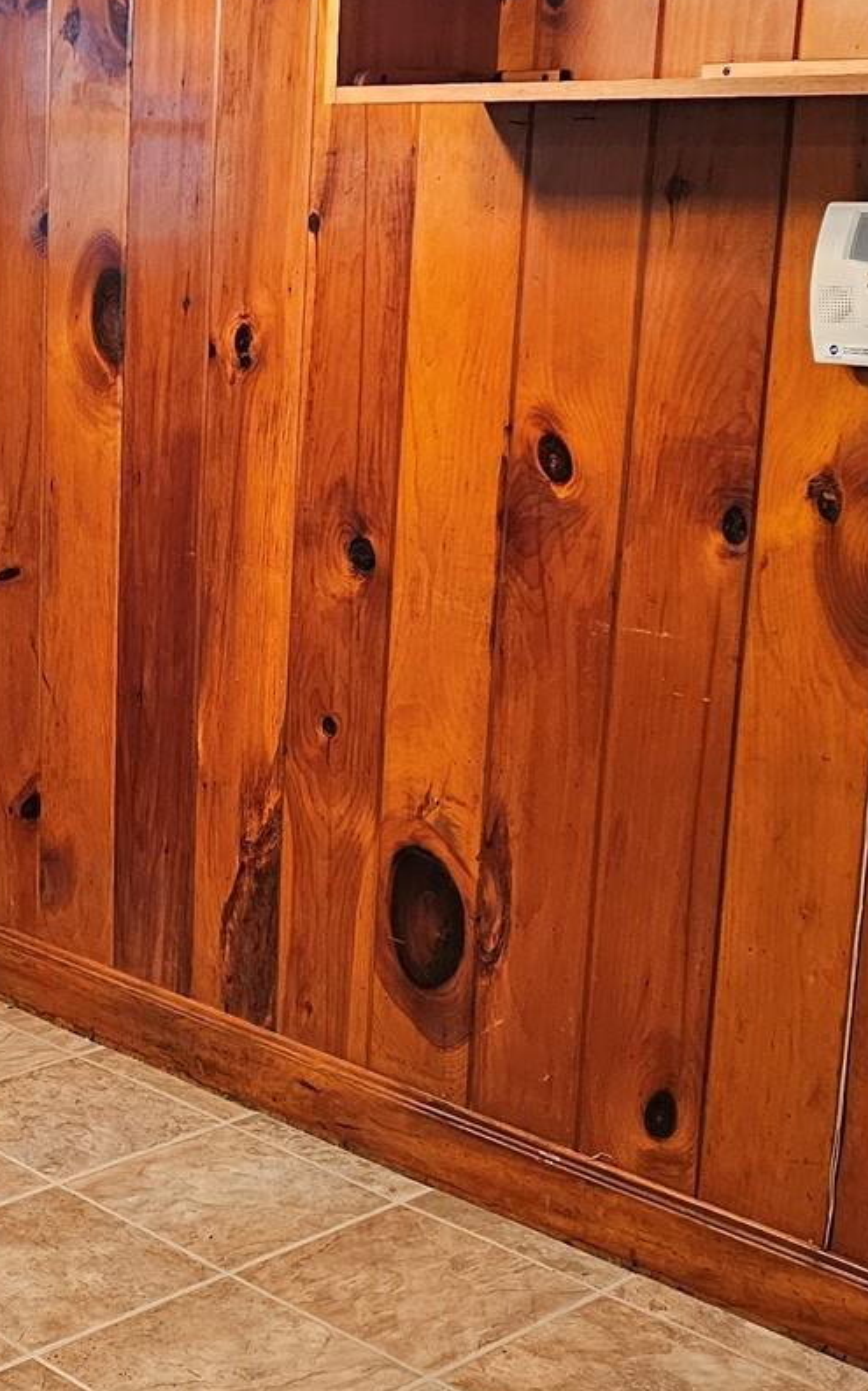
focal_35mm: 63
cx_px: 5
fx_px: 2387
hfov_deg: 20.0
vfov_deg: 32.5
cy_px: 765
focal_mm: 6.3
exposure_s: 1/120
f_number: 1.7
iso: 1000
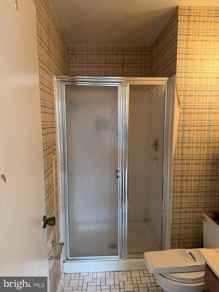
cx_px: 110
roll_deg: +1.0
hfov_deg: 56.8
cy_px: 146
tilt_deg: -6.6
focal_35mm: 24
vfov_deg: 71.6
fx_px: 202
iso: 200
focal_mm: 6.76
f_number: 1.78
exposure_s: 1/120
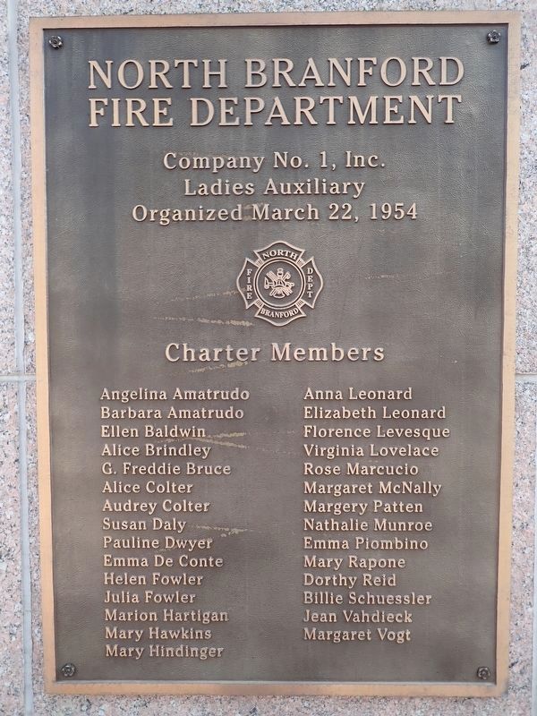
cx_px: 268
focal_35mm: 25
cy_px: 358
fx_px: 517
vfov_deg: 69.4
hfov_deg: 54.9
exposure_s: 1/200
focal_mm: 4.5
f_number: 2
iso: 100
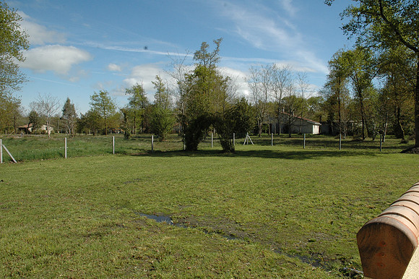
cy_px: 140
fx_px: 314
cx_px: 210
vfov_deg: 47.9
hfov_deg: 67.4
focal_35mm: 27
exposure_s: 1/500
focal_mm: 18
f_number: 11
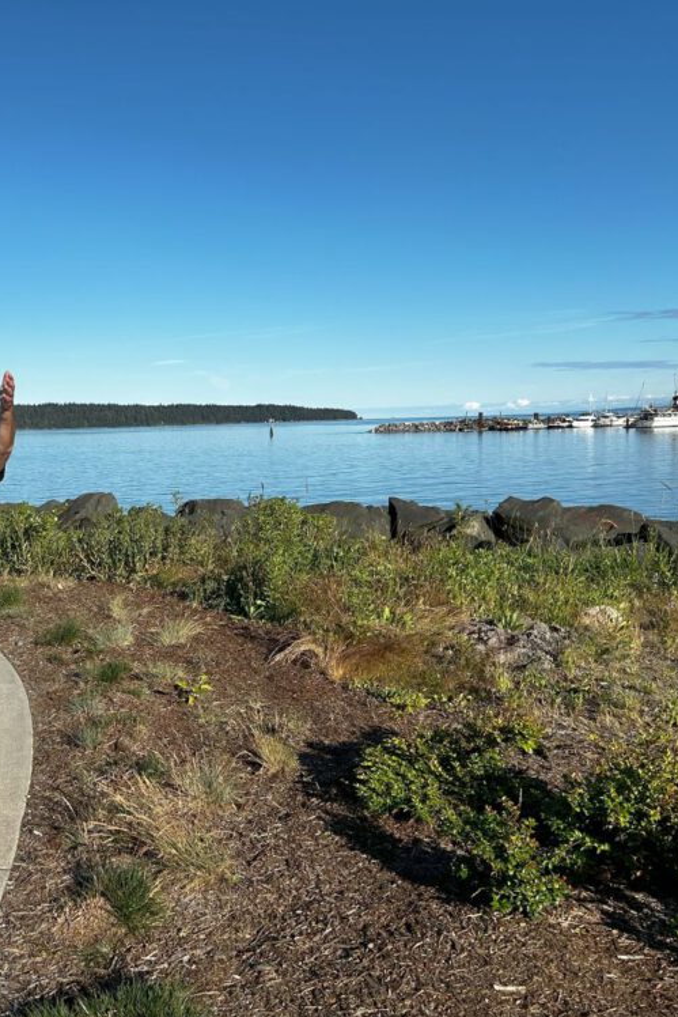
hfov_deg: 34.1
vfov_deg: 51.9
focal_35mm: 37
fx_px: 1045
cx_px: 75
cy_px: 521
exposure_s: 1/5319
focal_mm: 5.7
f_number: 1.5
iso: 50
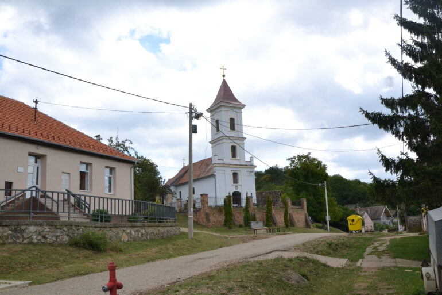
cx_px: 221
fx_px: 405
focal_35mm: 33
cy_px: 148
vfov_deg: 40.0
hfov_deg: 57.2
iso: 1600
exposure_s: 1/1000
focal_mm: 22
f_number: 13
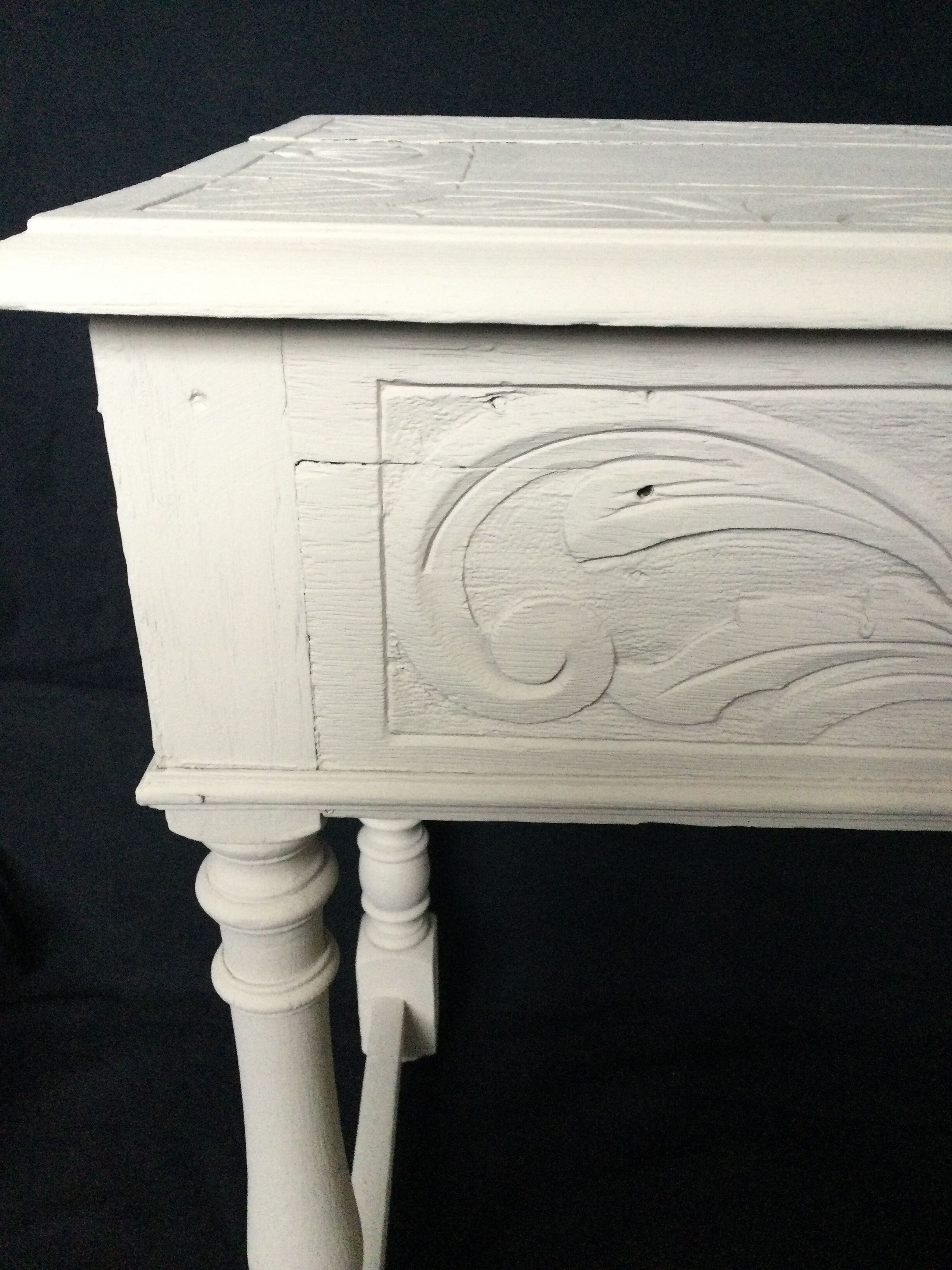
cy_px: 635
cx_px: 476
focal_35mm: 31
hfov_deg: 45.4
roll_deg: -0.8
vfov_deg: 58.4
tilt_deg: -26.0
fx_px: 1137
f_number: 2.4
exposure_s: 1/33
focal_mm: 3.3
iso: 200
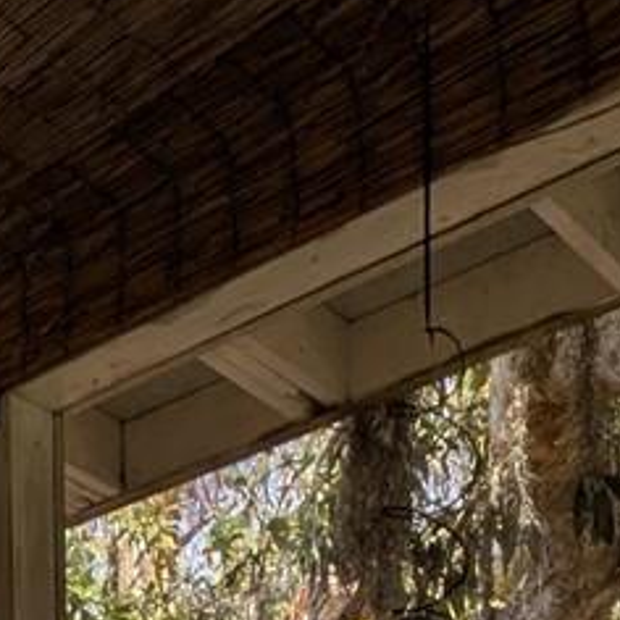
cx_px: 424
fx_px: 1702
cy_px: 1366
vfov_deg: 15.1
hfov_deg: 20.6
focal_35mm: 84
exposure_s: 1/668
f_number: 2.2
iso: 41
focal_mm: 1.83
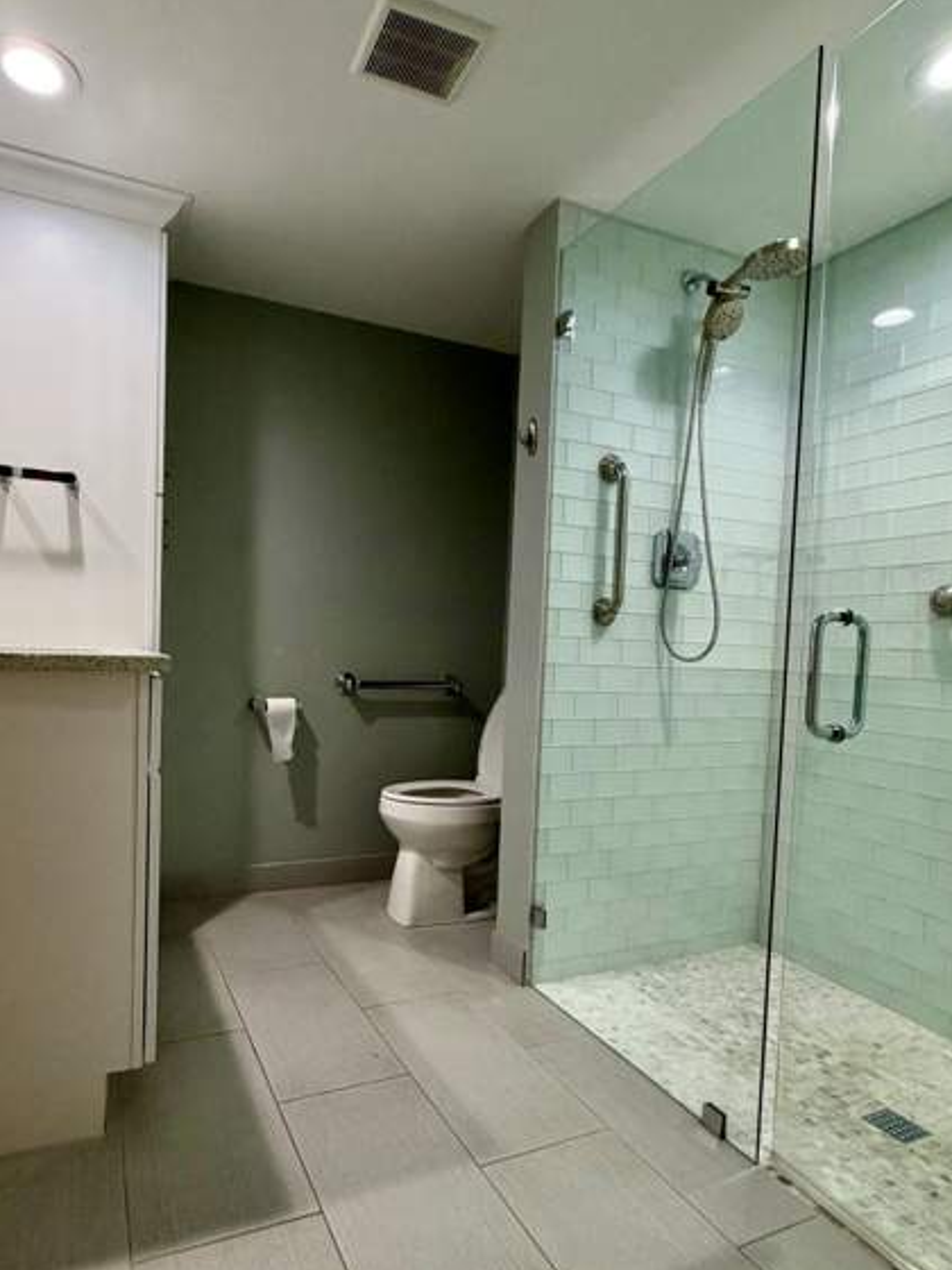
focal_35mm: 16
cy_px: 680
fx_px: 587
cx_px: 433
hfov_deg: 77.9
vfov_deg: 94.3
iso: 320
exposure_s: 1/120
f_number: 2.2
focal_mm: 2.22
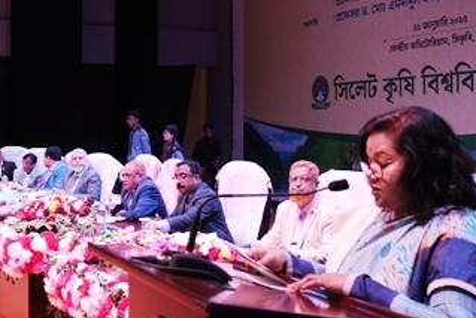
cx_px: 232
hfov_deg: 38.2
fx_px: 688
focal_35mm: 52
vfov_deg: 26.0
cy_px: 127
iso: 500
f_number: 3.2
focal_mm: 18
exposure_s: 1/85
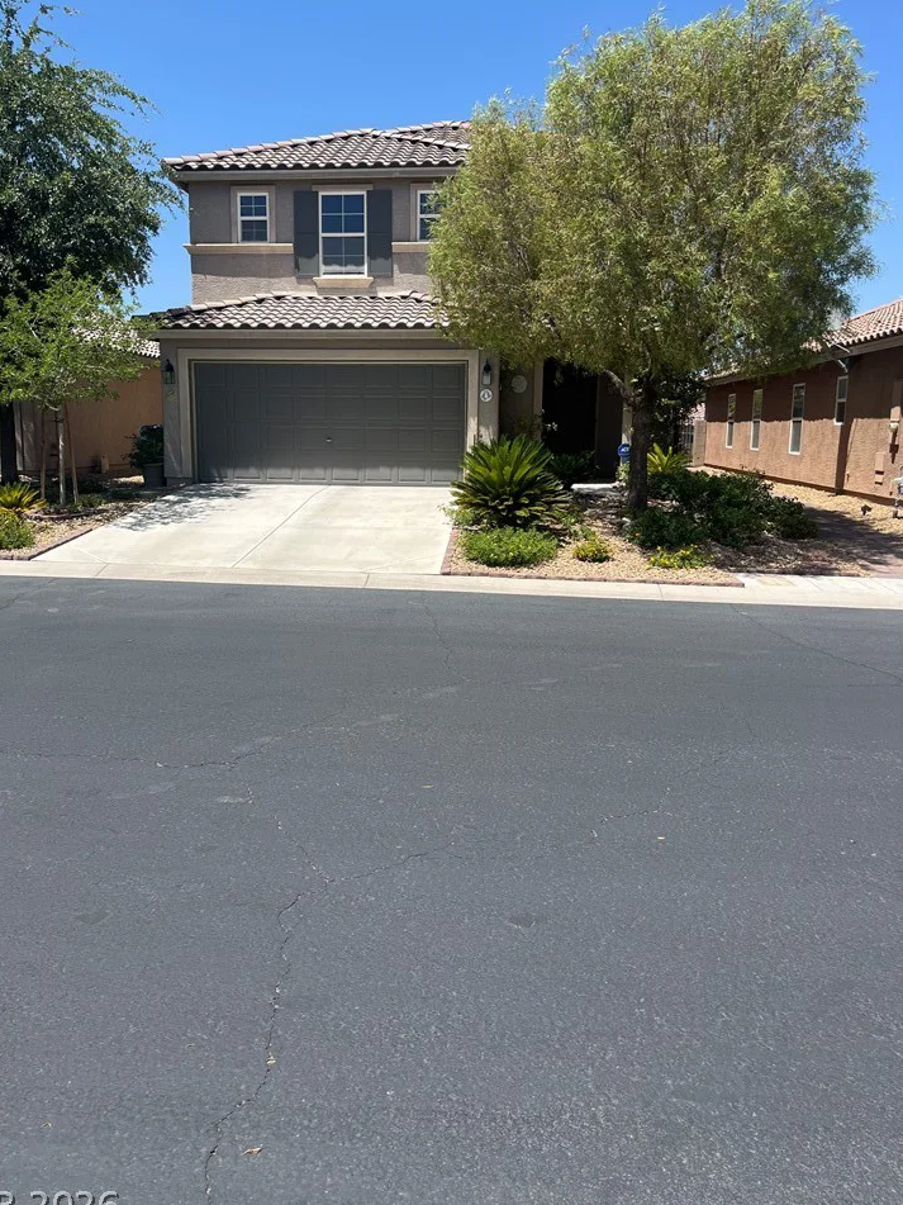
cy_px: 585
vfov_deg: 63.4
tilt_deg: -8.8
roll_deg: -0.7
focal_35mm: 28
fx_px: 974
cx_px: 423
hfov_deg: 49.7
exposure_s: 1/2755
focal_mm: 5.1
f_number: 1.6
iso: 50
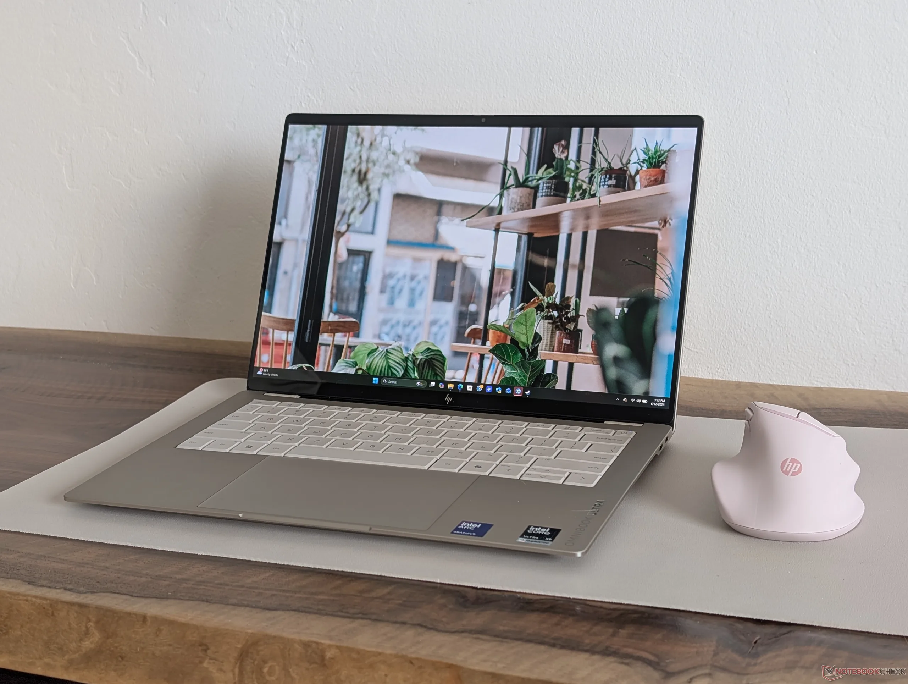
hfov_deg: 38.9
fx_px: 1287
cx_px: 454
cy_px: 342
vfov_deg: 29.8
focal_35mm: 49
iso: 24
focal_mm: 6.9
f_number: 1.68
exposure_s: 1/30
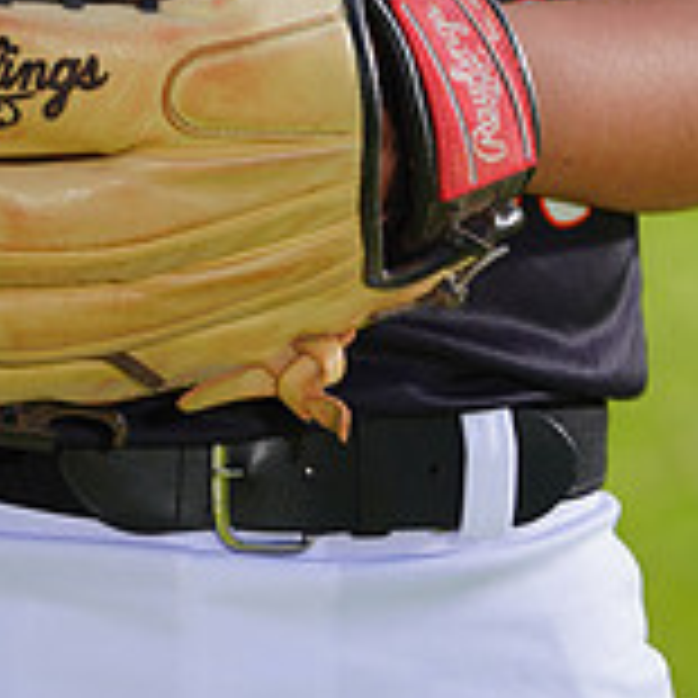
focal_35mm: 863
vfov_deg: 2.0
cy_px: -383
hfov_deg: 2.0
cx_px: 34
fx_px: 19688
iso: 100
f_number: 8
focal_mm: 271
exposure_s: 1/250
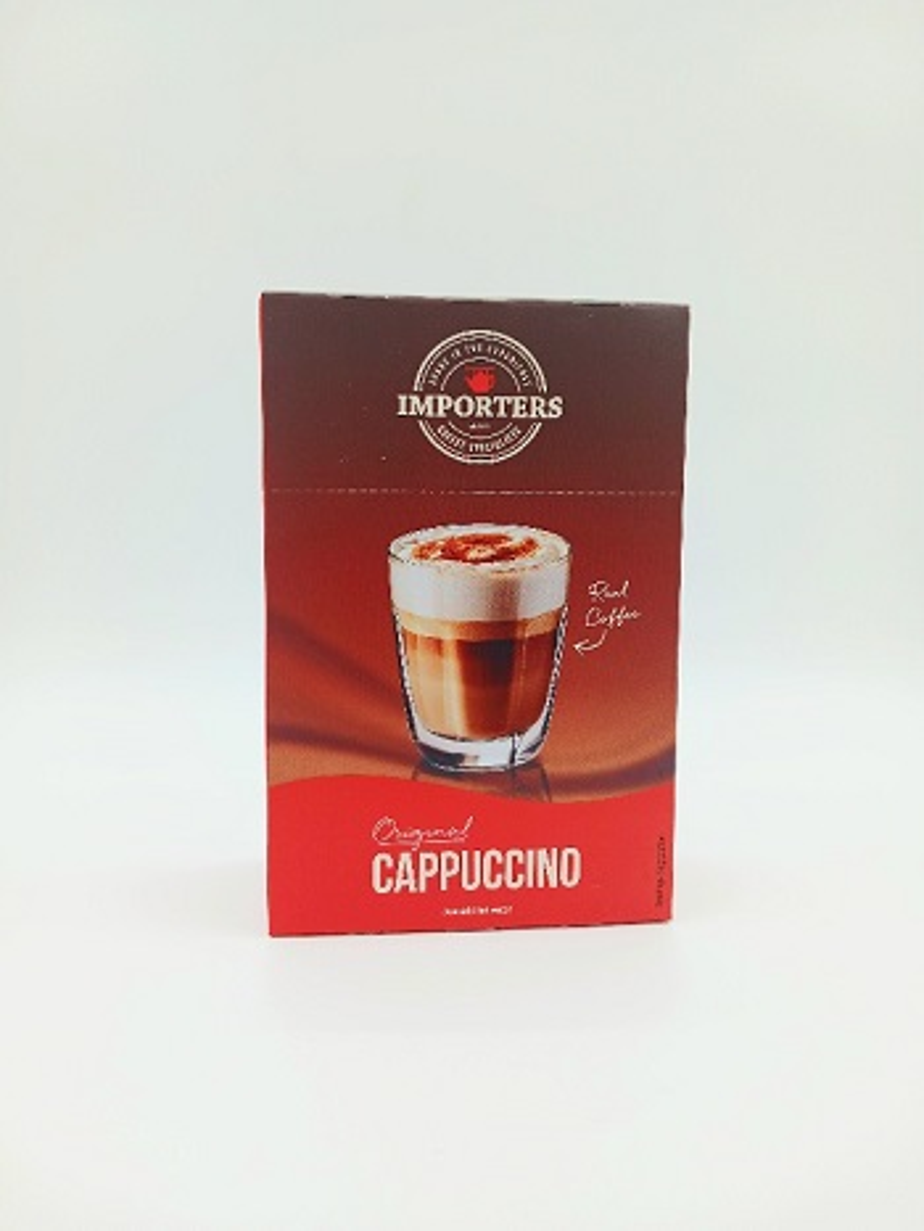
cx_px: 462
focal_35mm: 27
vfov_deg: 65.3
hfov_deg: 51.4
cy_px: 616
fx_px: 960
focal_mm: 4
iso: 20
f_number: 1.8
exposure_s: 1/103
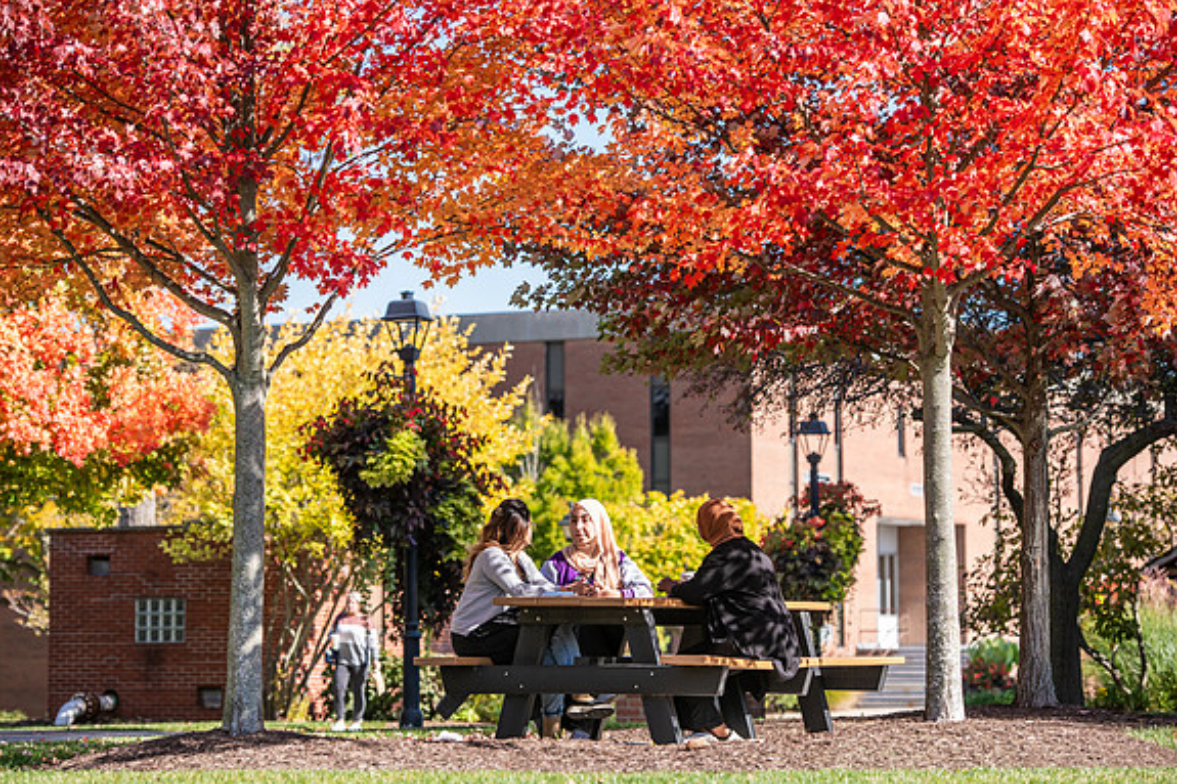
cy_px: 392
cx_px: 590
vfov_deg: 12.9
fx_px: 3464
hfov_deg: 19.3
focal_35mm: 106
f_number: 4
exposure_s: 1/500
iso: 160
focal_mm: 105
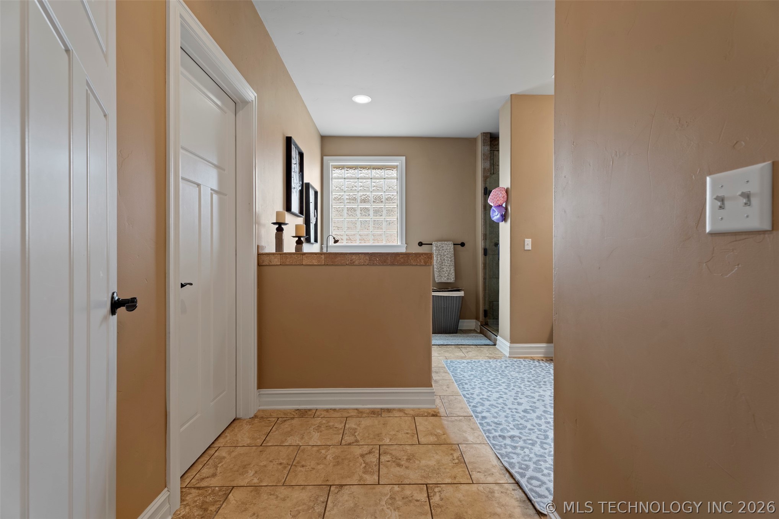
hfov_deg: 96.7
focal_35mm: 16
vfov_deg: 73.7
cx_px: 390
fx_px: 346
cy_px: 260
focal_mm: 16
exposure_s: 1/1.67
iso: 160
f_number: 8
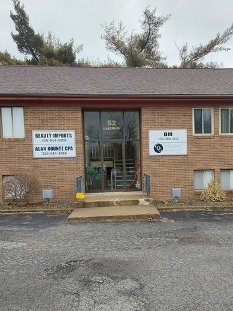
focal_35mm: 36
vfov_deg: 51.3
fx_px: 323
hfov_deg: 39.4
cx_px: 144
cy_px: 173
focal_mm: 2.91
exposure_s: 1/172
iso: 50
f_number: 1.9
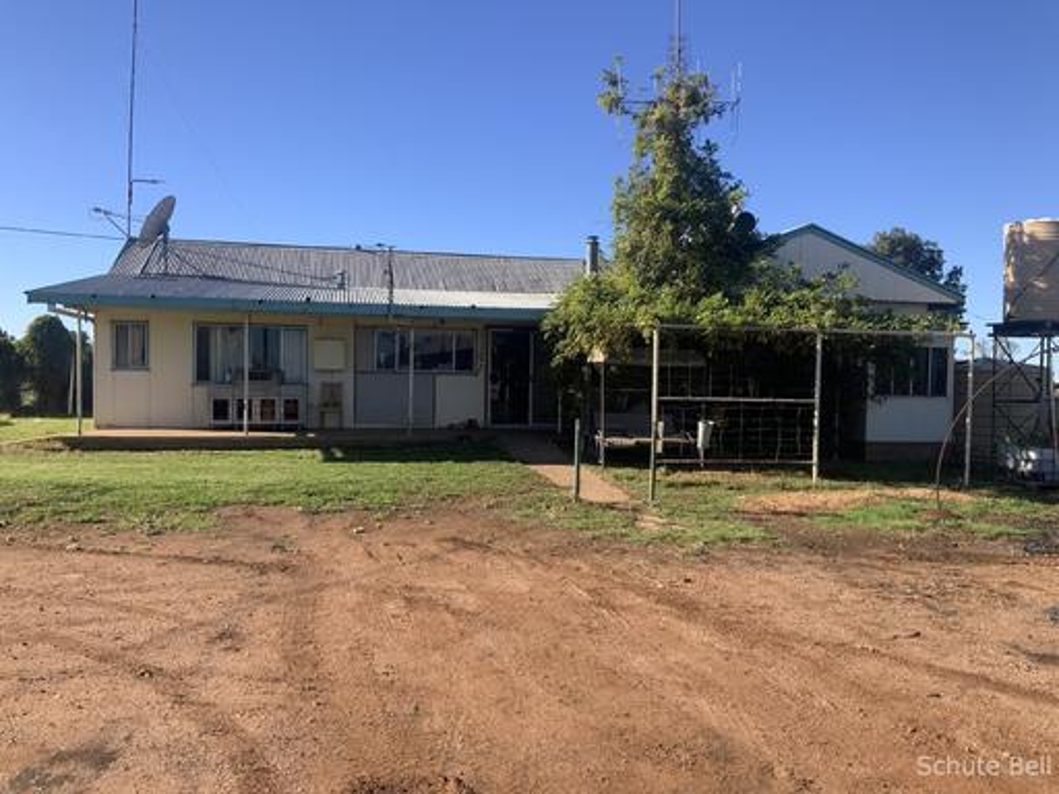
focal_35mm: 29
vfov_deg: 48.2
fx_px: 887
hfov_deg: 61.7
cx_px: 530
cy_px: 397
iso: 16
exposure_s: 1/1221
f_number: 1.8
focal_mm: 3
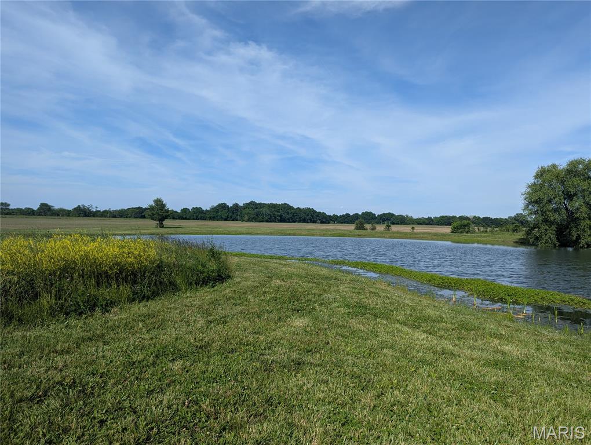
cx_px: 296
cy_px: 222
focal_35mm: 24
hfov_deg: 71.5
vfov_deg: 56.9
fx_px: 410
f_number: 1.85
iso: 40
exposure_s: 1/1953
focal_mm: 6.81
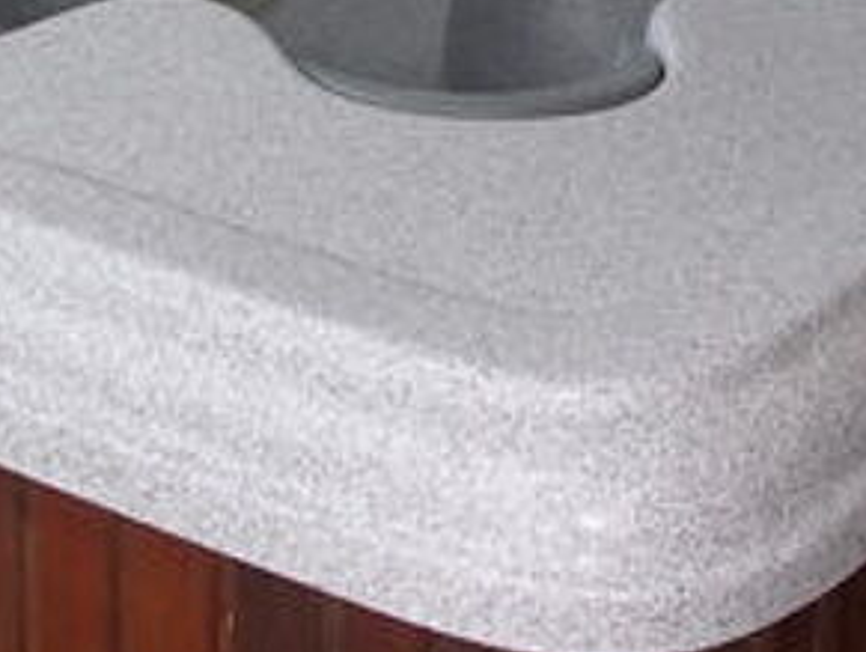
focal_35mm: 127
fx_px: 3181
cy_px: -95
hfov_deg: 15.5
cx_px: 595
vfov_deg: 11.5
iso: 80
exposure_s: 1/160
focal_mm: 7.8
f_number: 3.2
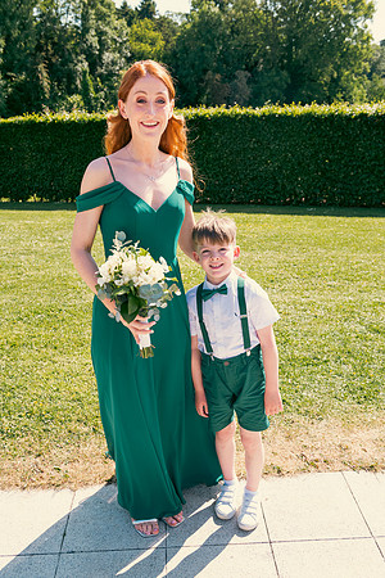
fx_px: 545
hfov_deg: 38.9
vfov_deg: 55.8
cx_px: 192
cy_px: 289
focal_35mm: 34
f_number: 6.3
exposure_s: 1/320
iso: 200
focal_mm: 34
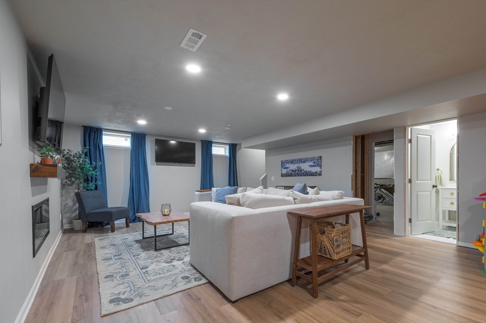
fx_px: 216
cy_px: 183
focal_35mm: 16
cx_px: 260
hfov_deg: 96.6
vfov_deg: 73.3
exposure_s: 1/1.25
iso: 100
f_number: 9
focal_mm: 14
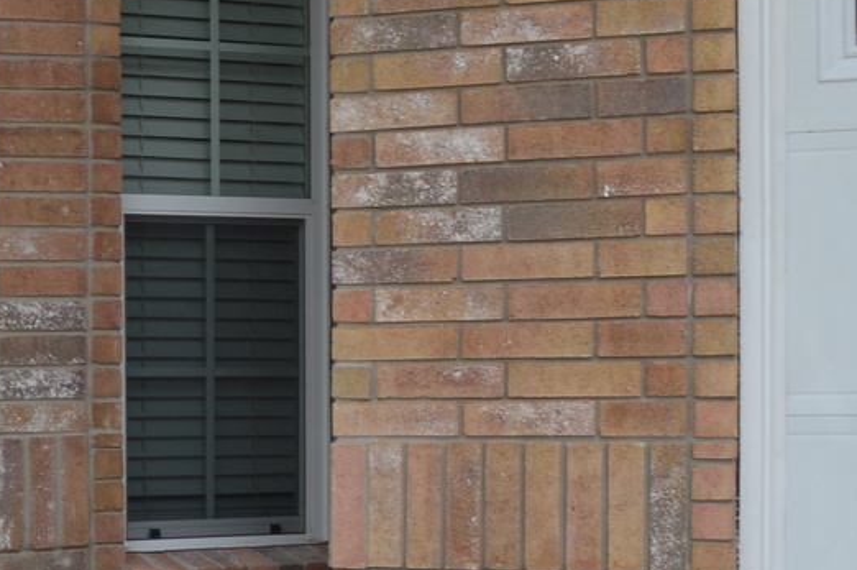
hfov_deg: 23.0
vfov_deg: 16.1
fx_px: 1998
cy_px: 494
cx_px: -49
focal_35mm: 84
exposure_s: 1/125
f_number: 5.6
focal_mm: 18
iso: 160
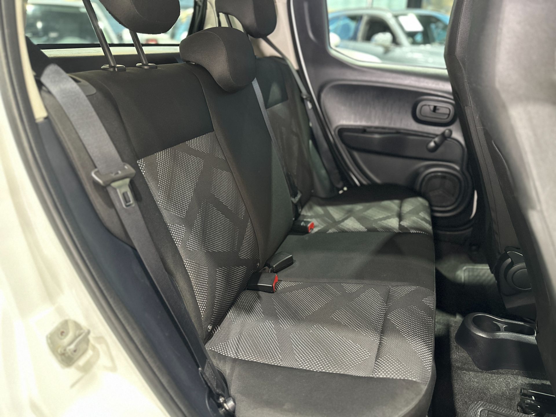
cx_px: 278
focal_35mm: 24
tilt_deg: -23.3
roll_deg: -0.7
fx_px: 385
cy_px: 208
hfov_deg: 71.6
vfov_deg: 56.8
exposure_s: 1/30
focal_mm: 6.86
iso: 1250
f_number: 1.78
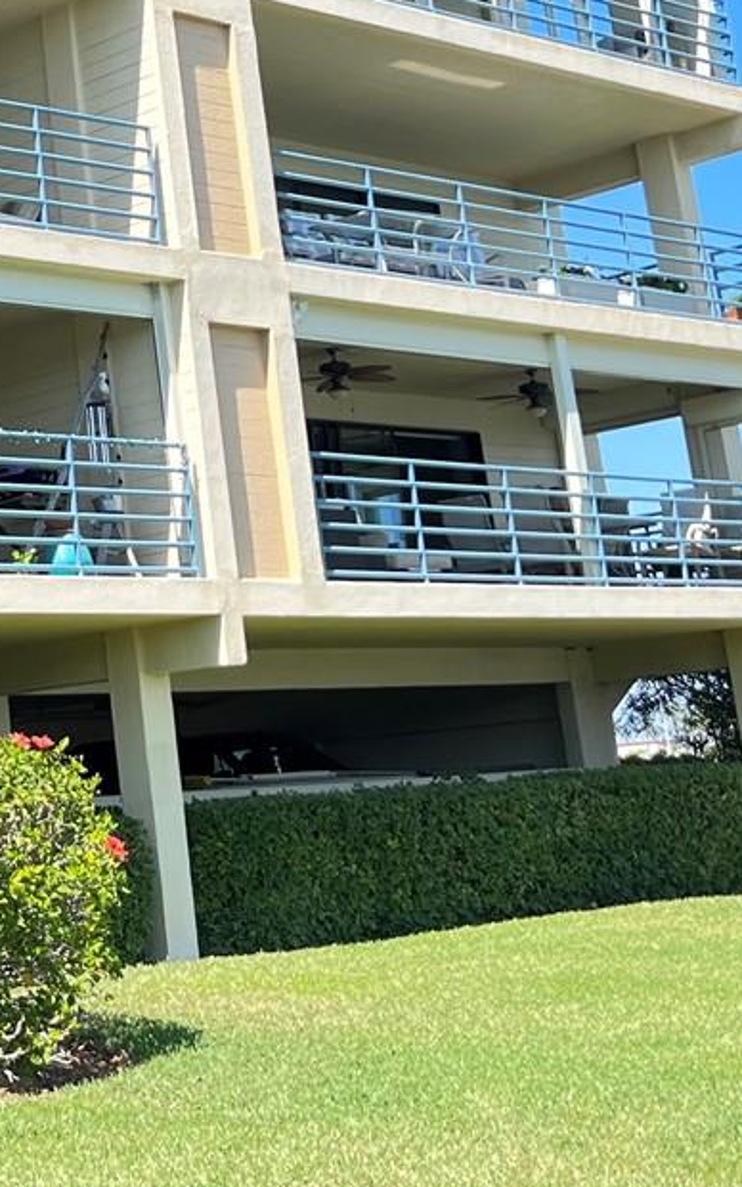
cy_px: 128
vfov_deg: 27.9
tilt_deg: +17.3
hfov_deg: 17.6
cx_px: -120
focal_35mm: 71
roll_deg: +4.3
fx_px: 2298
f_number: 1.6
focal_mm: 5.1
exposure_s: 1/710
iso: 50
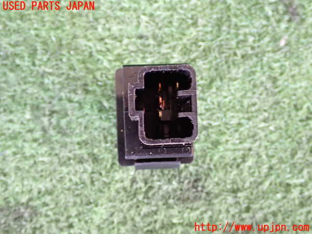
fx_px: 424
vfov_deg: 30.9
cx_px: 156
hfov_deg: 40.4
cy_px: 117
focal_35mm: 47
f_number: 3.1
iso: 800
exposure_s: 1/30
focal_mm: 8.4
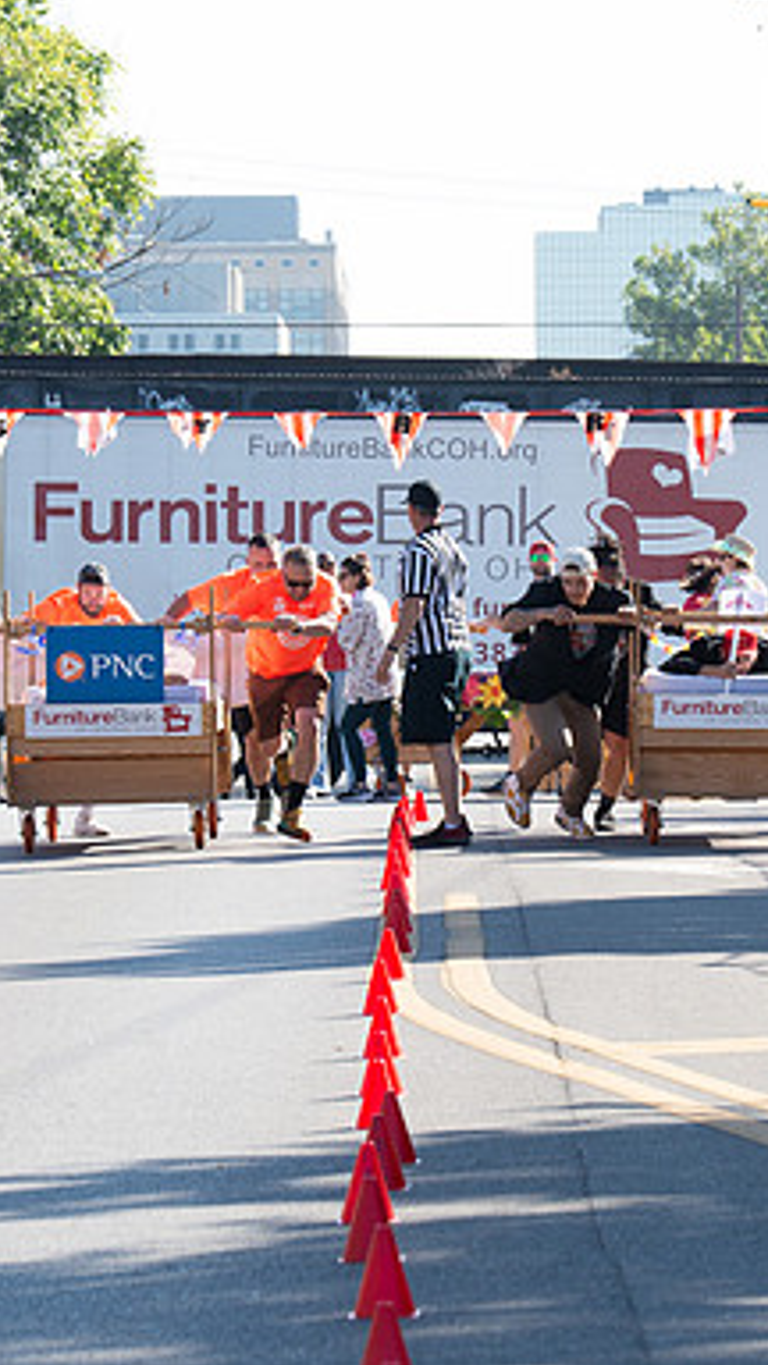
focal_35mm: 236
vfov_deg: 9.1
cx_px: 431
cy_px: 650
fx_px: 8544
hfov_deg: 5.1
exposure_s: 1/250
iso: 200
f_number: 7.1
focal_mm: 112
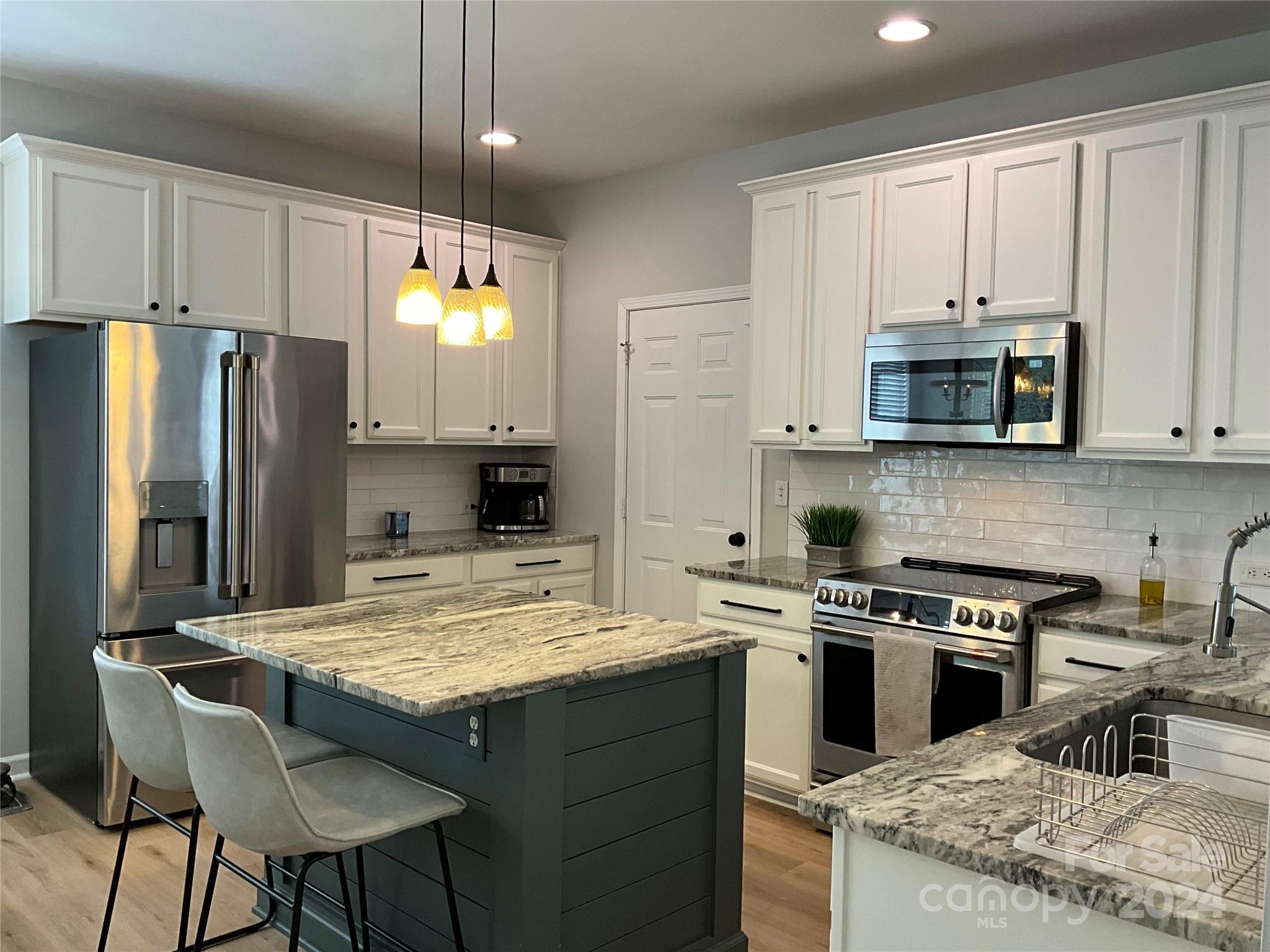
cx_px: 635
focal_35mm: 29
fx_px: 1064
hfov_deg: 61.7
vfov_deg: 48.2
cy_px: 476
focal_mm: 3
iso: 64
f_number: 1.8
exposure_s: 1/60
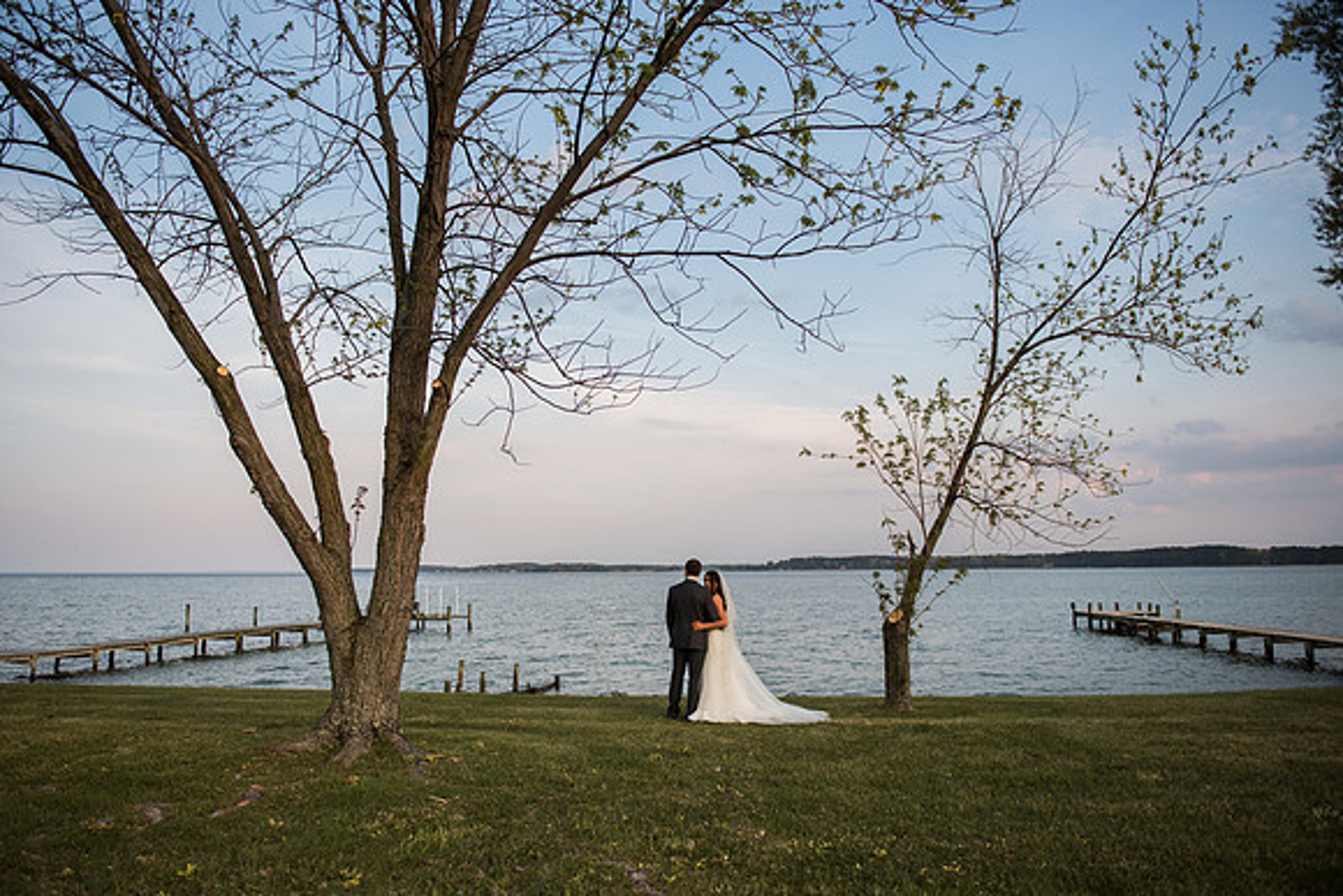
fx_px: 929
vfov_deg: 51.5
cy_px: 465
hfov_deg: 71.7
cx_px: 647
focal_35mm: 25
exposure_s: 1/4000
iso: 450
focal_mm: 24
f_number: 2.8
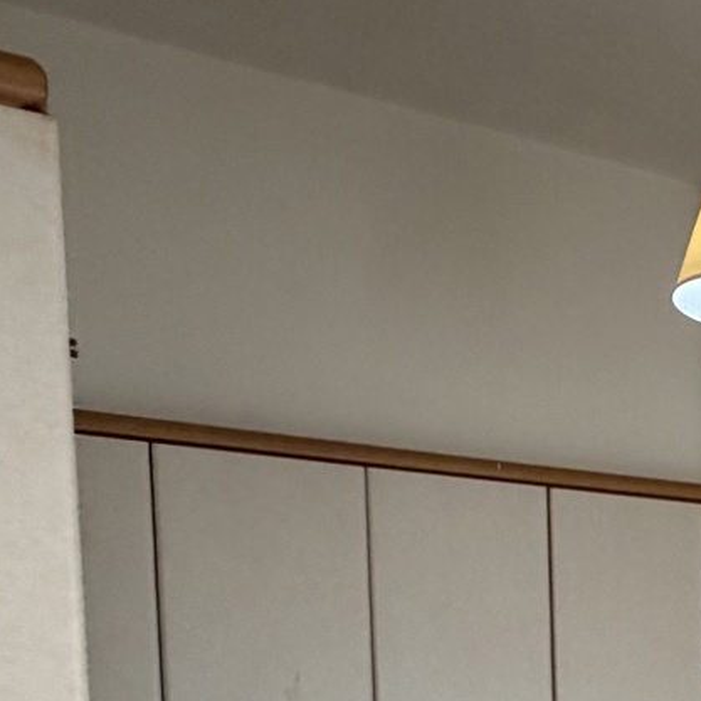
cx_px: 1061
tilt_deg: -4.7
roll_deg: -0.1
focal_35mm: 57
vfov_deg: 26.9
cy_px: 825
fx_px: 1306
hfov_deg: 23.7
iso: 200
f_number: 2.2
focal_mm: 2.22
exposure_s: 1/121
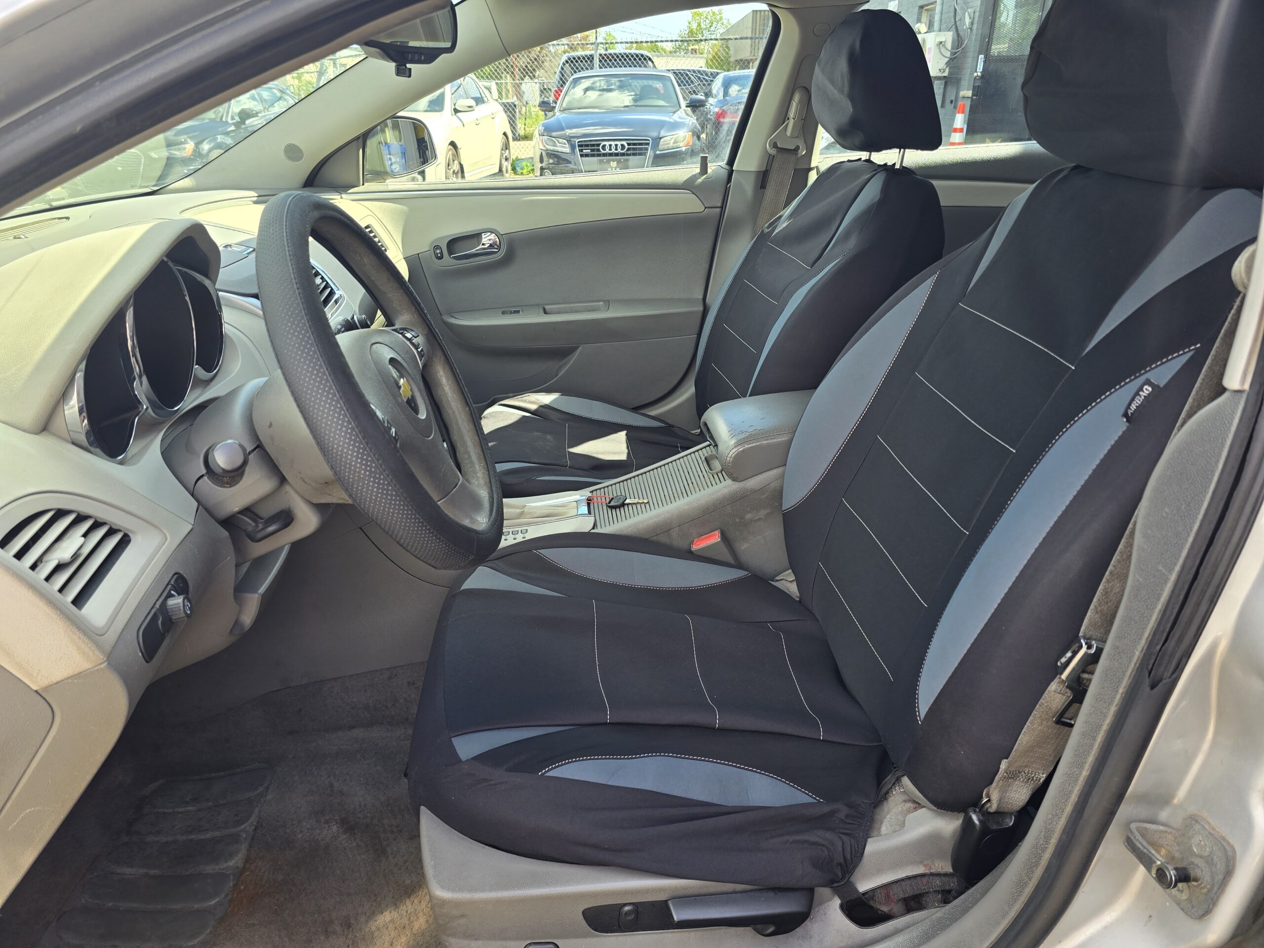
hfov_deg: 73.9
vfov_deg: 58.9
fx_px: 840
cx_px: 632
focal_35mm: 23
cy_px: 474
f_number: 1.7
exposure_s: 1/180
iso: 25
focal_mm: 6.3
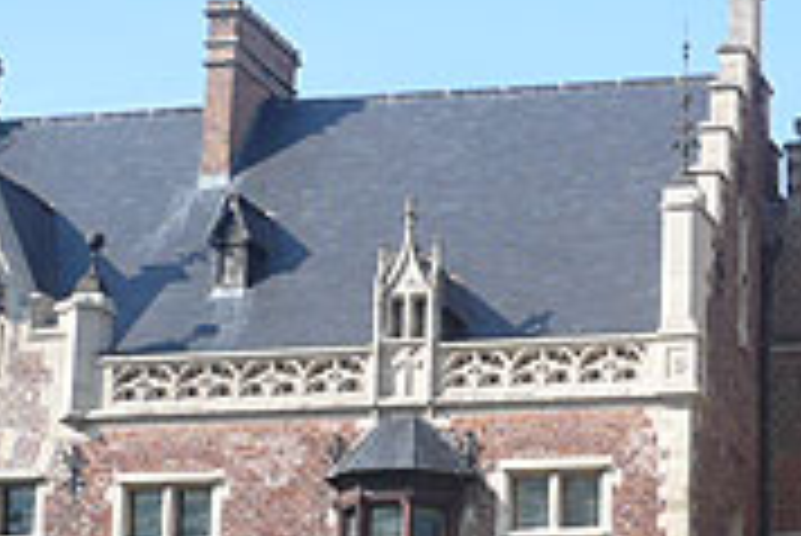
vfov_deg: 14.8
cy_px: 437
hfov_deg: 21.2
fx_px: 2049
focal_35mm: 92
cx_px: 850
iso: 100
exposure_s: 1/800
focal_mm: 5.8
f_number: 2.8
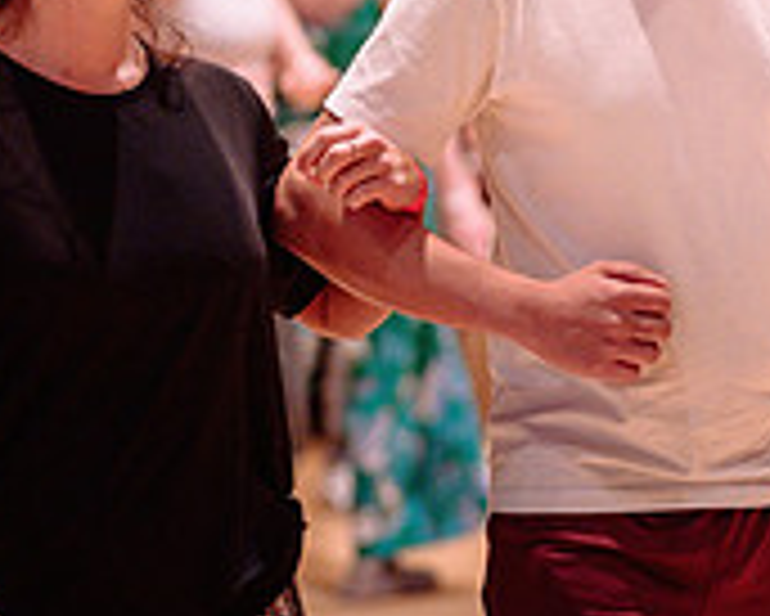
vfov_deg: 9.7
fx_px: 3626
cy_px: 304
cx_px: 698
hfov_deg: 12.0
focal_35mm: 159
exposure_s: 1/200
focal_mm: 50
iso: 1600
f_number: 1.4
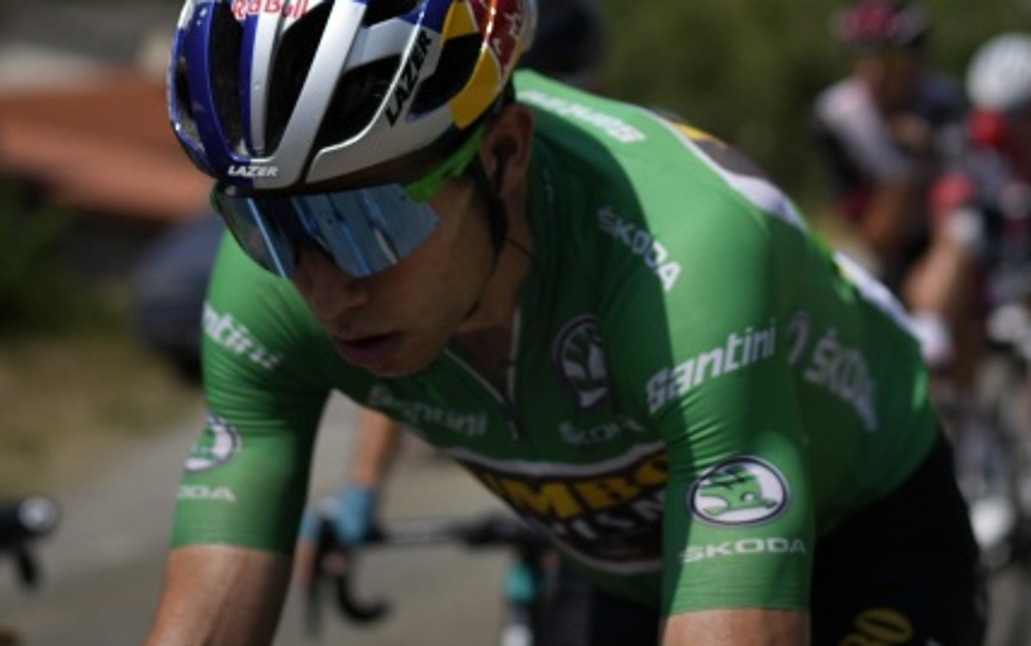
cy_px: -77
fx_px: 2811
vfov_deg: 12.8
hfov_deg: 20.7
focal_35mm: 100
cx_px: 670
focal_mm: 35
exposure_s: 1/12800
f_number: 1.4
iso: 100
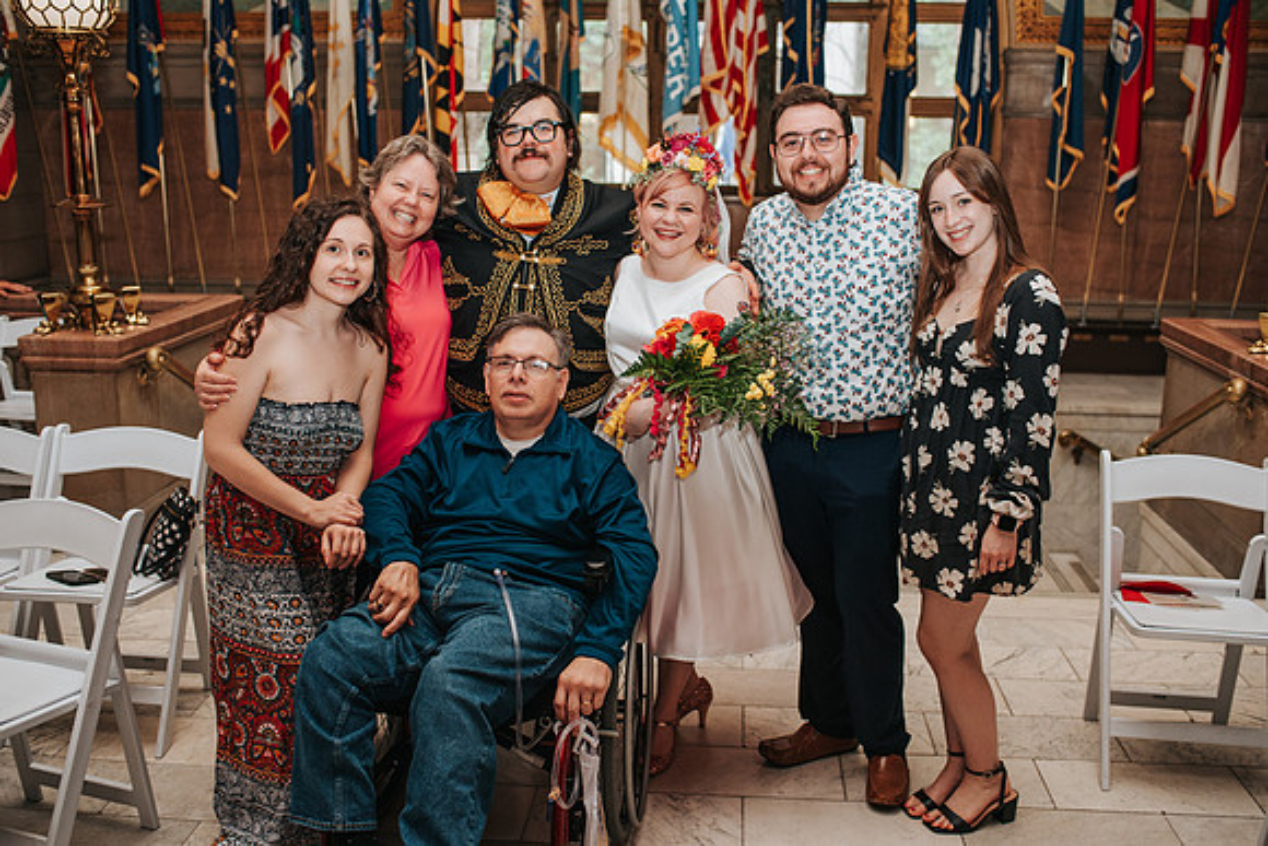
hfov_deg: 53.8
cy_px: 423
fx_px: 1251
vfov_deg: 37.4
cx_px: 634
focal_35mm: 36
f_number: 3.2
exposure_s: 1/200
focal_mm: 35
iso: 1000
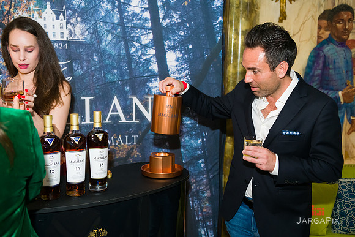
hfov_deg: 50.7
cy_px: 118
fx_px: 375
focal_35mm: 38
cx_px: 178
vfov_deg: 35.1
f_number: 3.2
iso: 1600
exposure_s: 1/125
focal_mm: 38
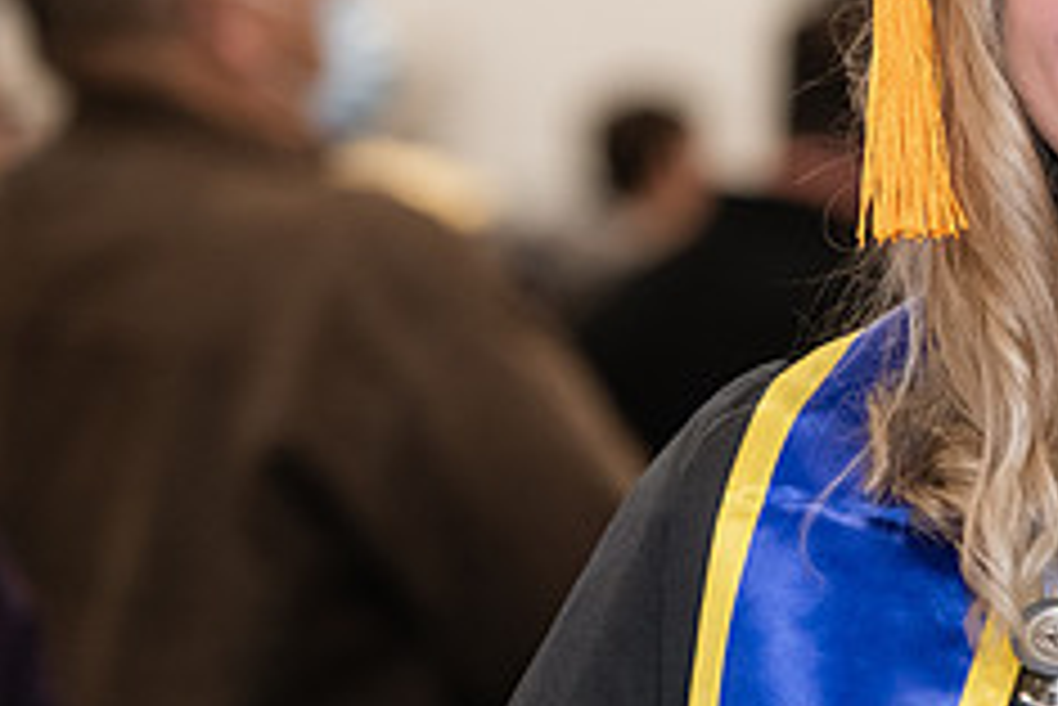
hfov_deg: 6.4
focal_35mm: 321
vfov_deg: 4.3
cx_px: 1265
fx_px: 9439
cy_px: 196
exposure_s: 1/200
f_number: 3.2
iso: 2000
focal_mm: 130
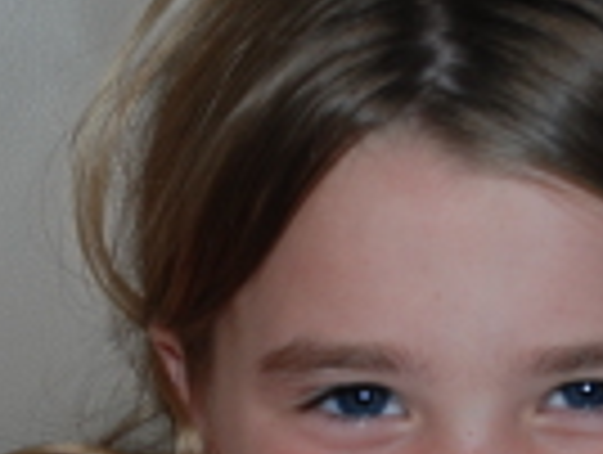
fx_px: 4363
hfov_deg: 7.9
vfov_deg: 5.9
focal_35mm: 250
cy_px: 557
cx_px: 405
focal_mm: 48
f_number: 4.8
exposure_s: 1/60
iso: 200
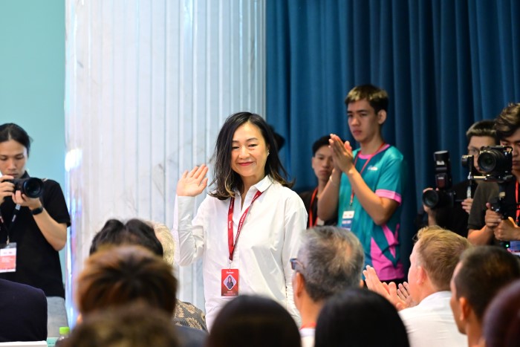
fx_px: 2600
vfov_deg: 7.6
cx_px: 260
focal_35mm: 180
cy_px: 174
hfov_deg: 11.4
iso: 2000
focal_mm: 120
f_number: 4
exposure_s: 1/200
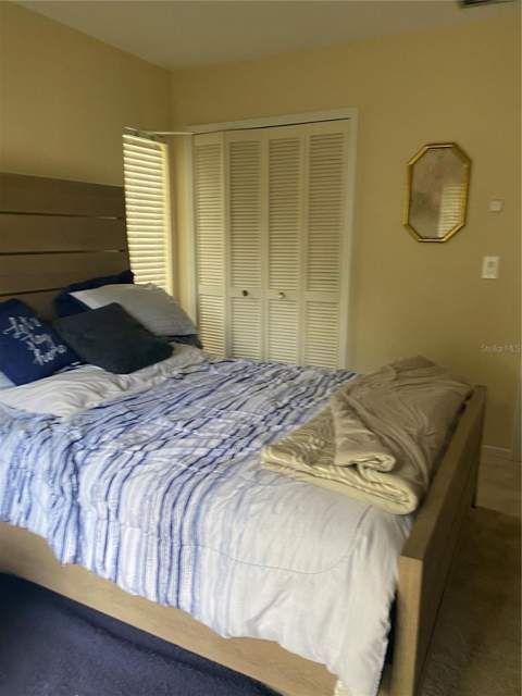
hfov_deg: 53.1
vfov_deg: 67.3
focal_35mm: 26
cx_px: 261
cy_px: 348
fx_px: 523
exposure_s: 1/93
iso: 125
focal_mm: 4.25
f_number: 1.8
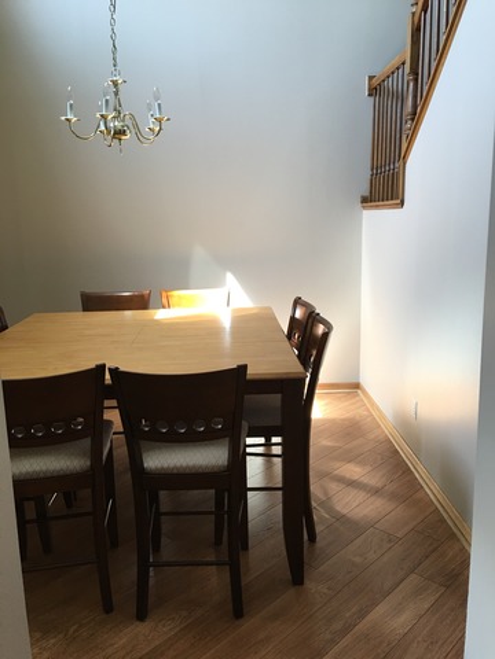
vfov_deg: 61.7
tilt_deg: -11.6
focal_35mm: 29
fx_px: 553
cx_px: 248
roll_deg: +1.4
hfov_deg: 48.2
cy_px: 330
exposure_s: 1/30
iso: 40
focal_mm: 4.15
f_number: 2.2
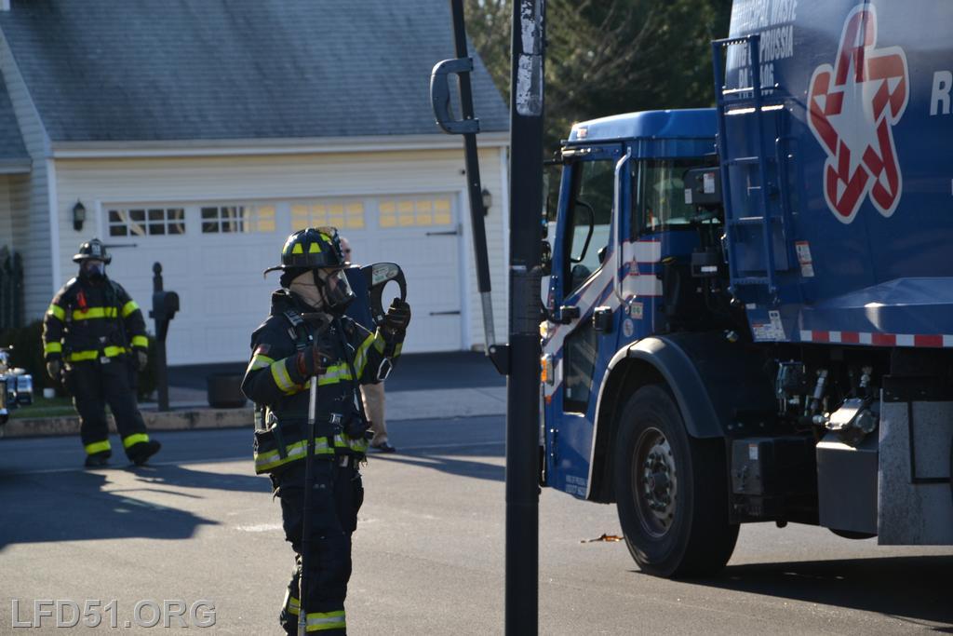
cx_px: 476
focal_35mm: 158
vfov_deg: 8.7
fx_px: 4170
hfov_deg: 13.0
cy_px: 318
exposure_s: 1/500
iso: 280
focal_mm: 105
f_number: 5.6
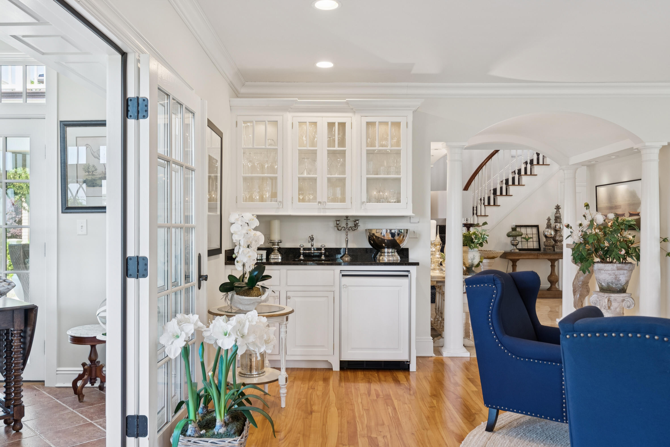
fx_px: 540
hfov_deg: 63.6
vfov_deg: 45.0
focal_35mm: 29
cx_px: 335
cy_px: 224
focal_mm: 29
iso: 320
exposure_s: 1/10
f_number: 7.1
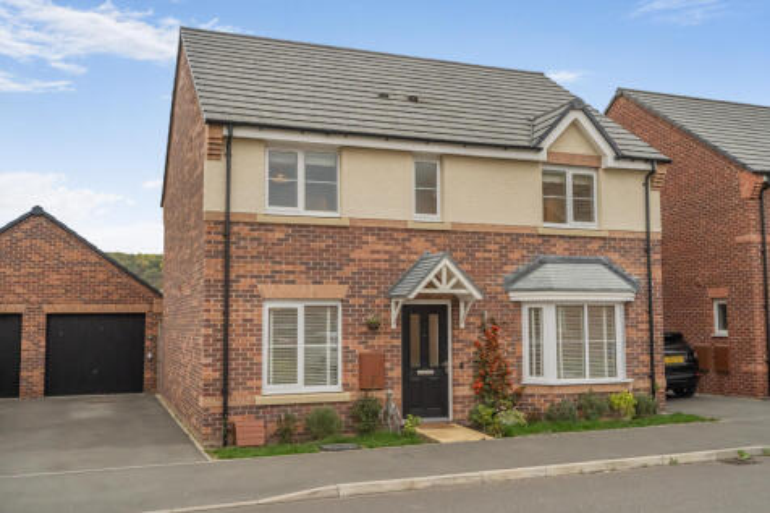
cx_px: 385
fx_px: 748
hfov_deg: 54.5
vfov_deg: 37.8
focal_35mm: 35
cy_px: 256
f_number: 7.1
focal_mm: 35
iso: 2000
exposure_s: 1/2000
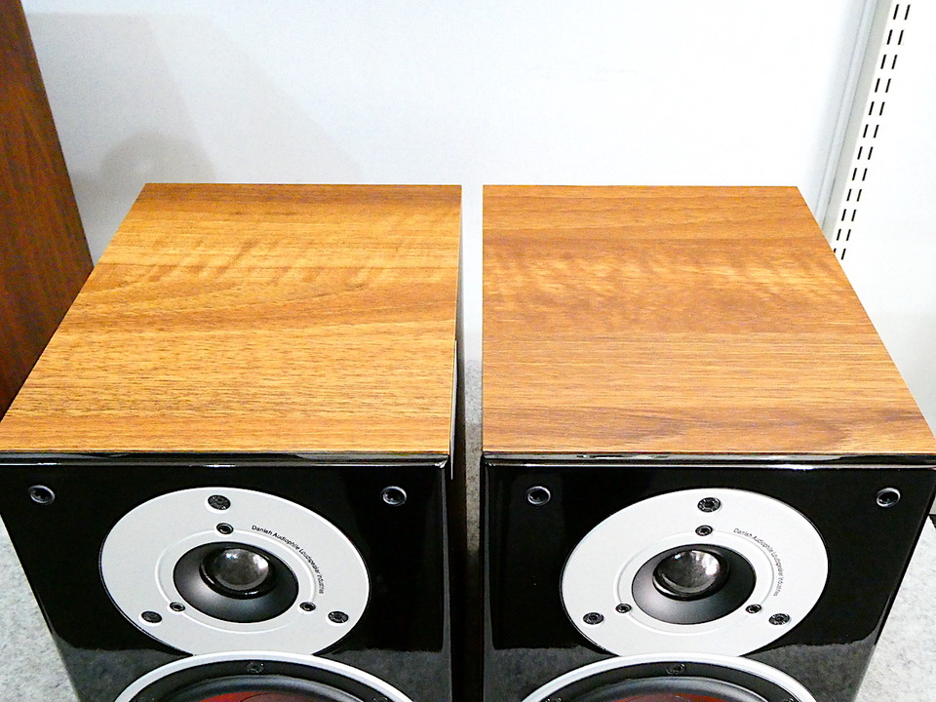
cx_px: 468
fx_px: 946
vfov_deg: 40.7
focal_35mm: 35
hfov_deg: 52.6
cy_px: 351
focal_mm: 6.3
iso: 1600
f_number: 5.6
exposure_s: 1/50
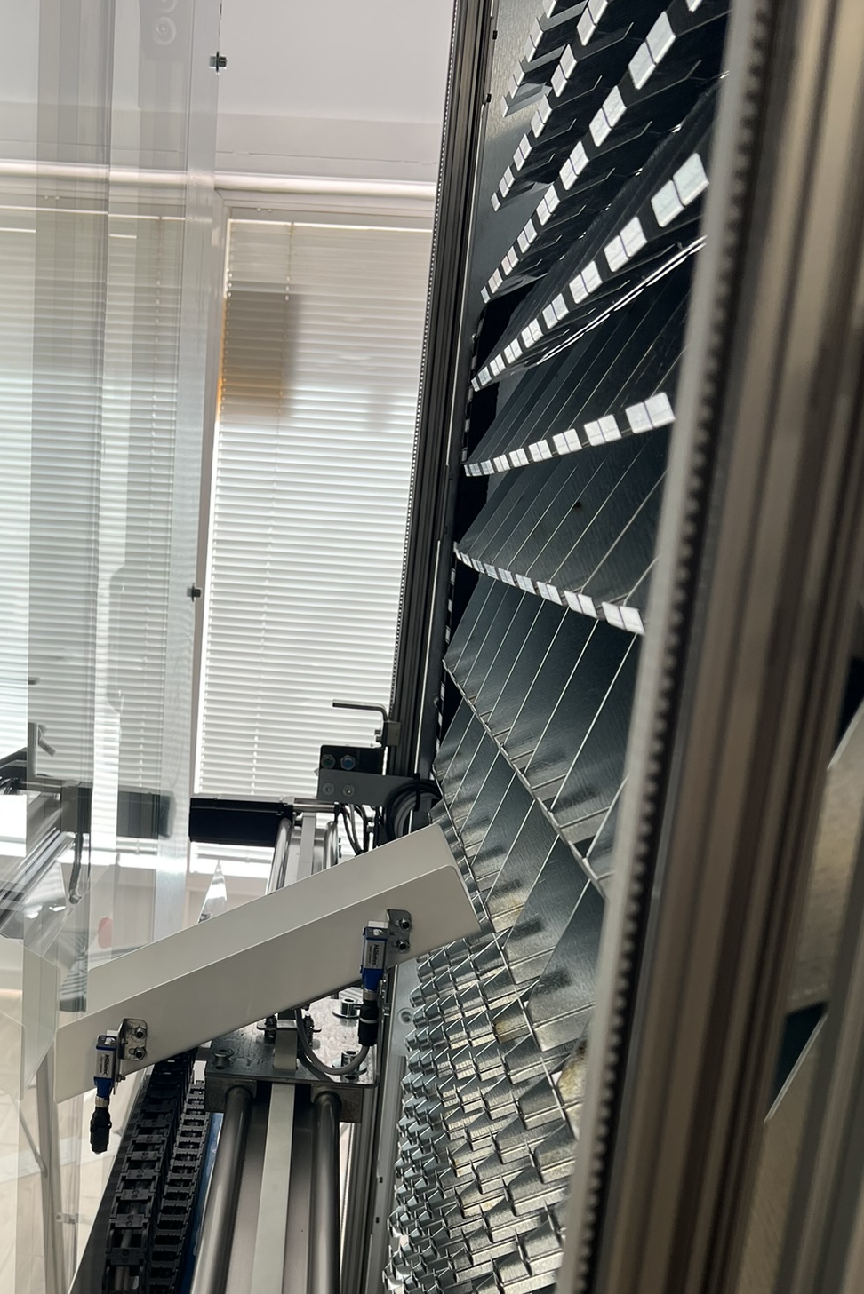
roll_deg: -3.9
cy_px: 890
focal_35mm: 38
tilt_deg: -15.9
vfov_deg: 49.6
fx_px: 1367
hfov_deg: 34.5
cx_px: 239
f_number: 1.5
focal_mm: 5.7
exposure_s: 1/121
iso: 40
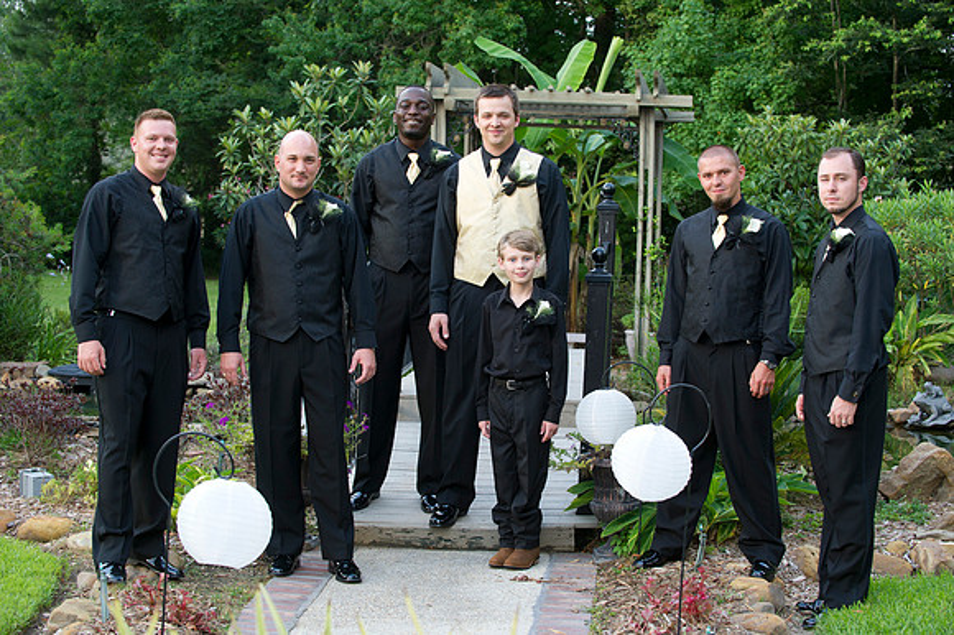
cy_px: 318
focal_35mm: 70
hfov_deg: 28.9
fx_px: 1854
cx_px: 477
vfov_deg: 19.4
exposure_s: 1/200
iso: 800
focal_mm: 70
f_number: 4.5
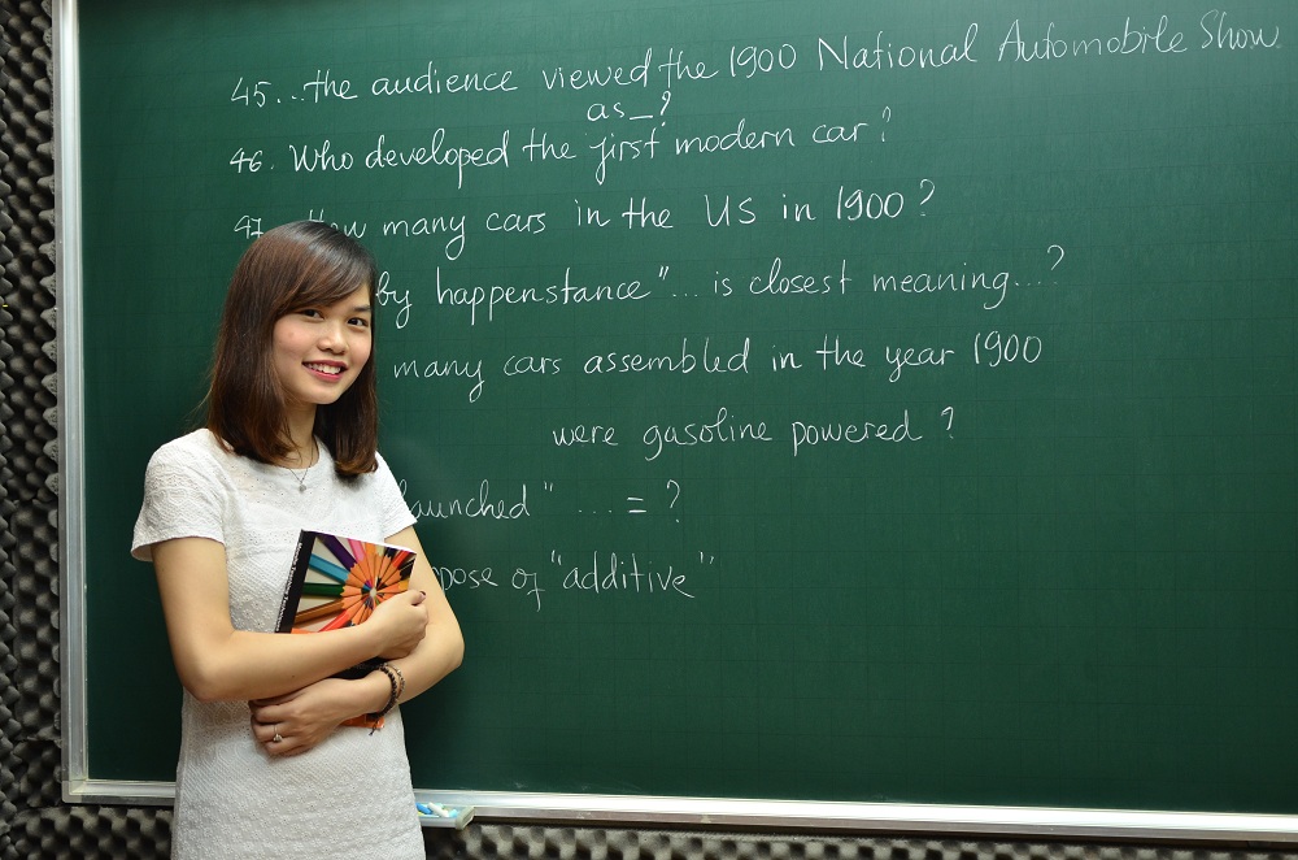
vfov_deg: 25.6
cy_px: 430
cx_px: 649
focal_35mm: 52
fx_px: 1889
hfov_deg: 37.9
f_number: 2.5
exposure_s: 1/100
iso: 500
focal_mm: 35
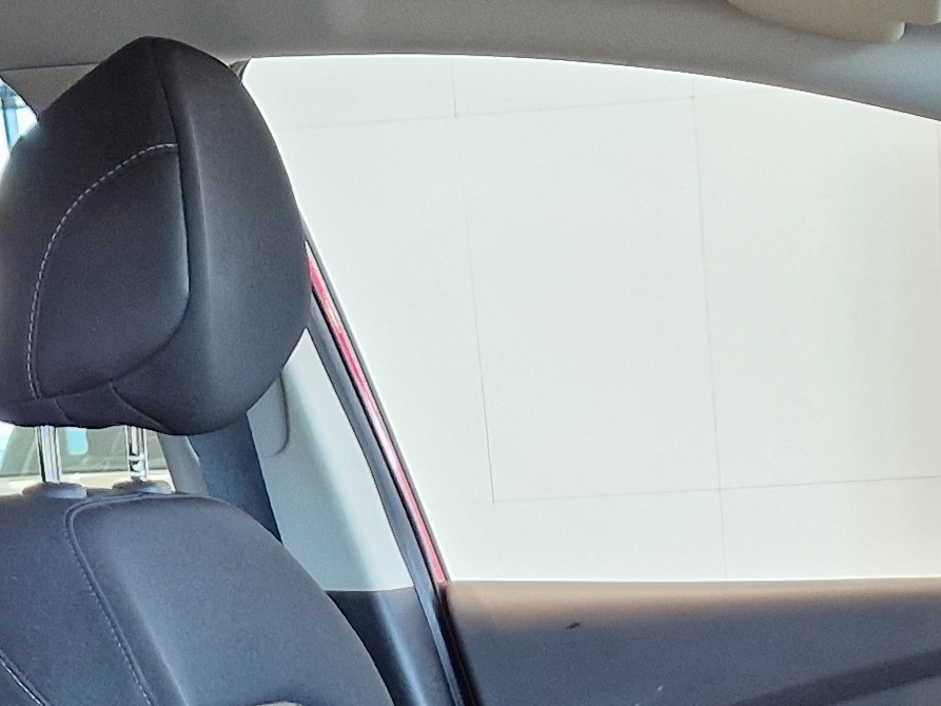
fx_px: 2800
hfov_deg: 18.8
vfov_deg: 12.8
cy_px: 1329
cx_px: 837
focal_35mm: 103
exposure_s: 1/100
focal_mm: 5.4
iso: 320
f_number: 1.8
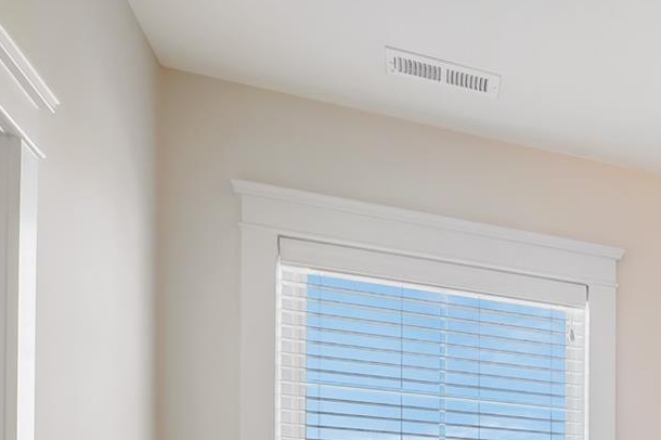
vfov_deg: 23.5
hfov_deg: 27.7
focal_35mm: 47
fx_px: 862
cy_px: 640
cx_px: 1001
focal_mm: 14
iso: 200
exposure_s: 1/15
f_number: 5.6
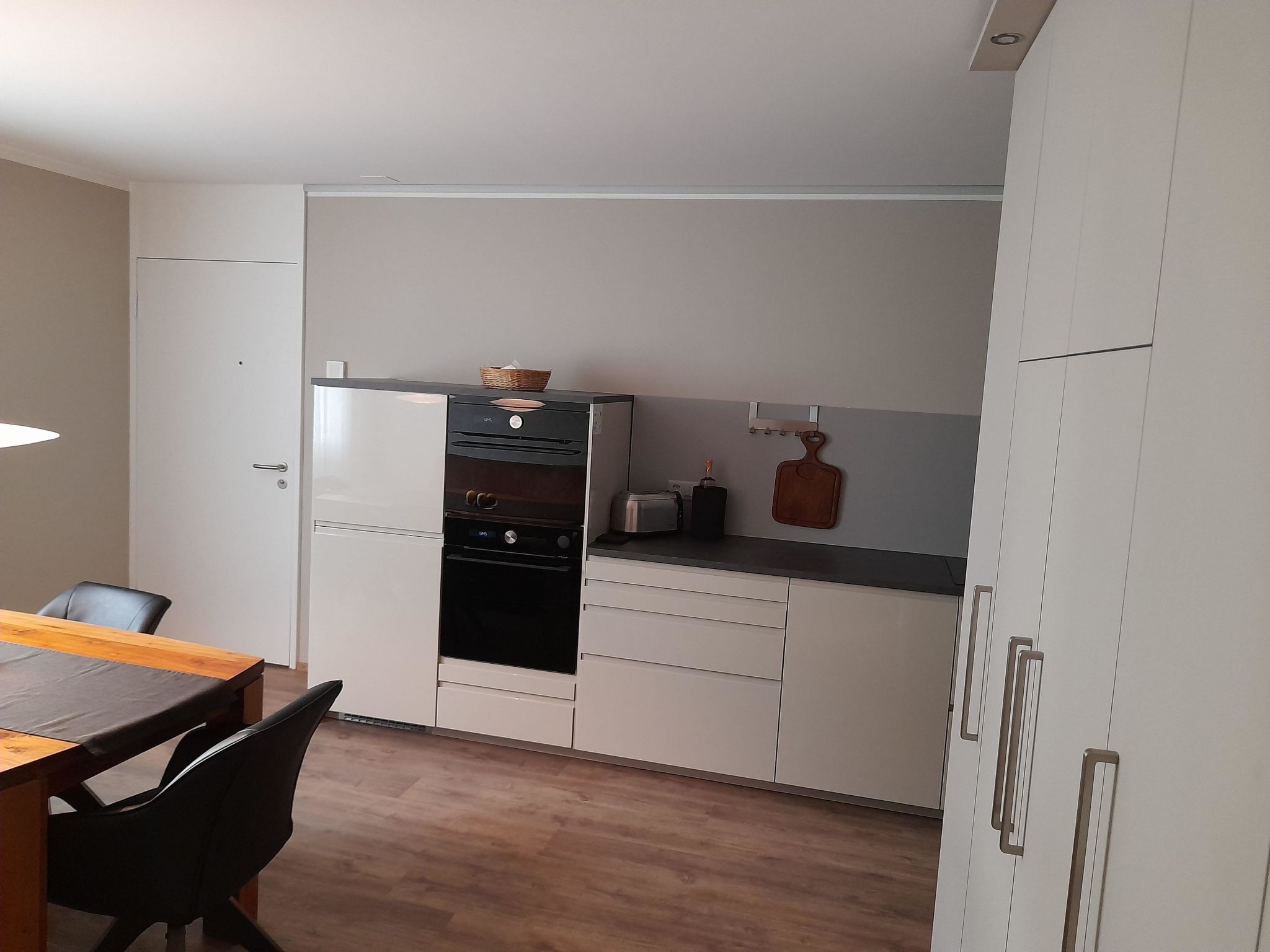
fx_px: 917
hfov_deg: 69.4
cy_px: 476
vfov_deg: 54.9
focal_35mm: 25
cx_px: 635
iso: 320
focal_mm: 4.6
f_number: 2
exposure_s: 1/33
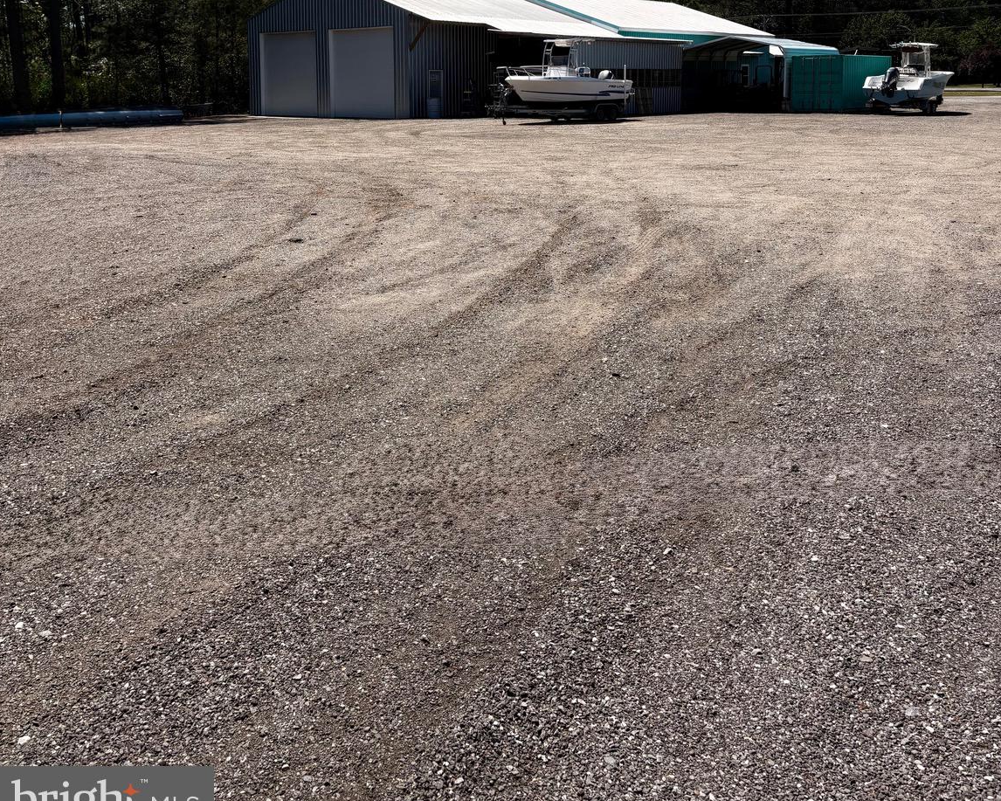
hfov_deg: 52.8
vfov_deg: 41.6
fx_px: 1007
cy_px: 167
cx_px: 499
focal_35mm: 34
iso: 50
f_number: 1.6
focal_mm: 5.96
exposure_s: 1/3623
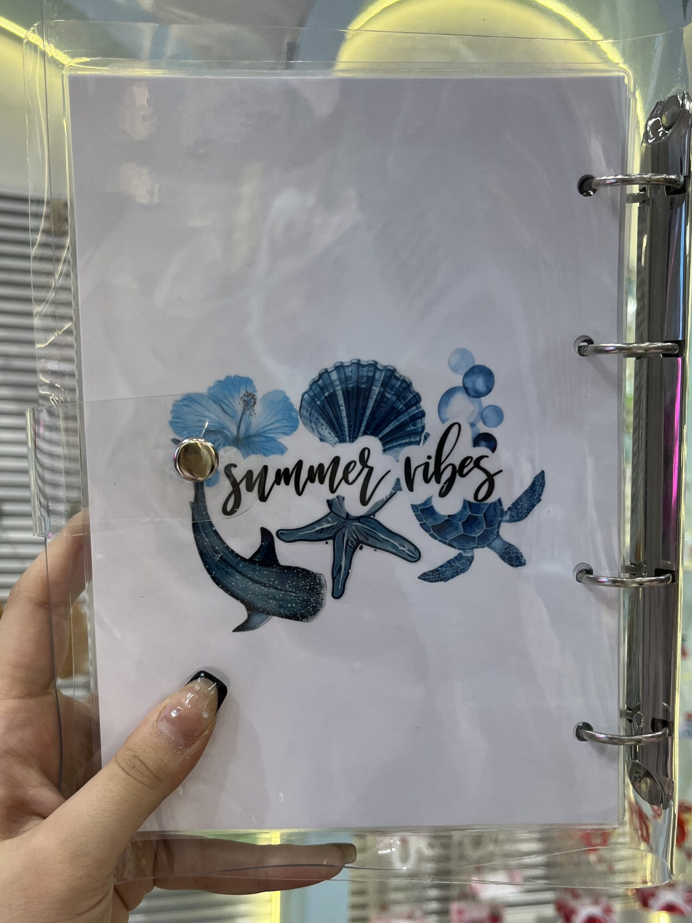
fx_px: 773
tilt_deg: +1.5
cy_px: 434
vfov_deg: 61.6
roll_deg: +0.8
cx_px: 347
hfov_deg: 48.2
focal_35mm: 29
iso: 40
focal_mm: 5.1
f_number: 1.6
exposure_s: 1/276
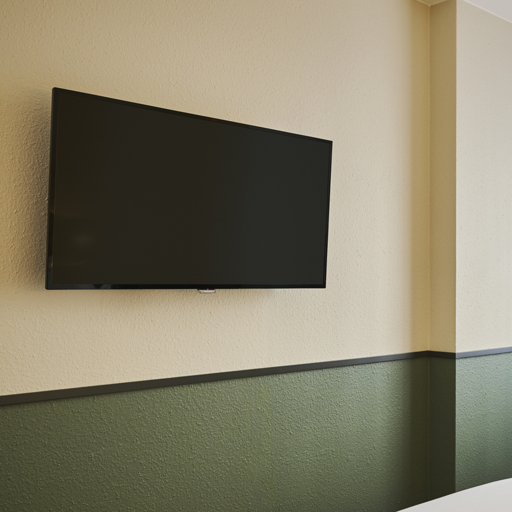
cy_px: 270
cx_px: 463
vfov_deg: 42.0
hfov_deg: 39.0
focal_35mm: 40
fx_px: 666
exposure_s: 1/6
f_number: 8
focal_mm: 24.5
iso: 400
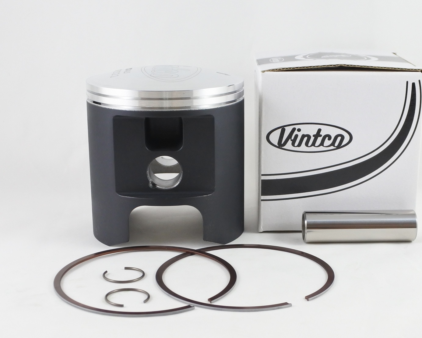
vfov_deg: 38.2
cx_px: 248
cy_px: 167
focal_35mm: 39
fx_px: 487
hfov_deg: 46.6
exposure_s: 1/125
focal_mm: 12.8
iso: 500
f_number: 4
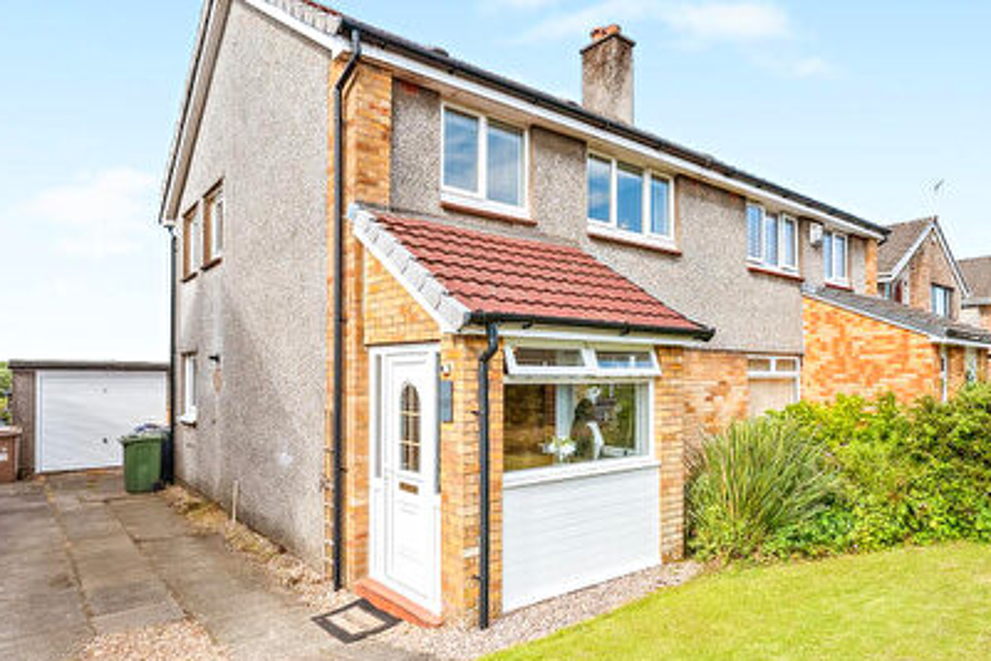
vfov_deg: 59.4
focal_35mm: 21
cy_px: 361
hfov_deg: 79.8
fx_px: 578
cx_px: 617
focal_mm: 12
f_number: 8
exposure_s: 1/200
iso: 800
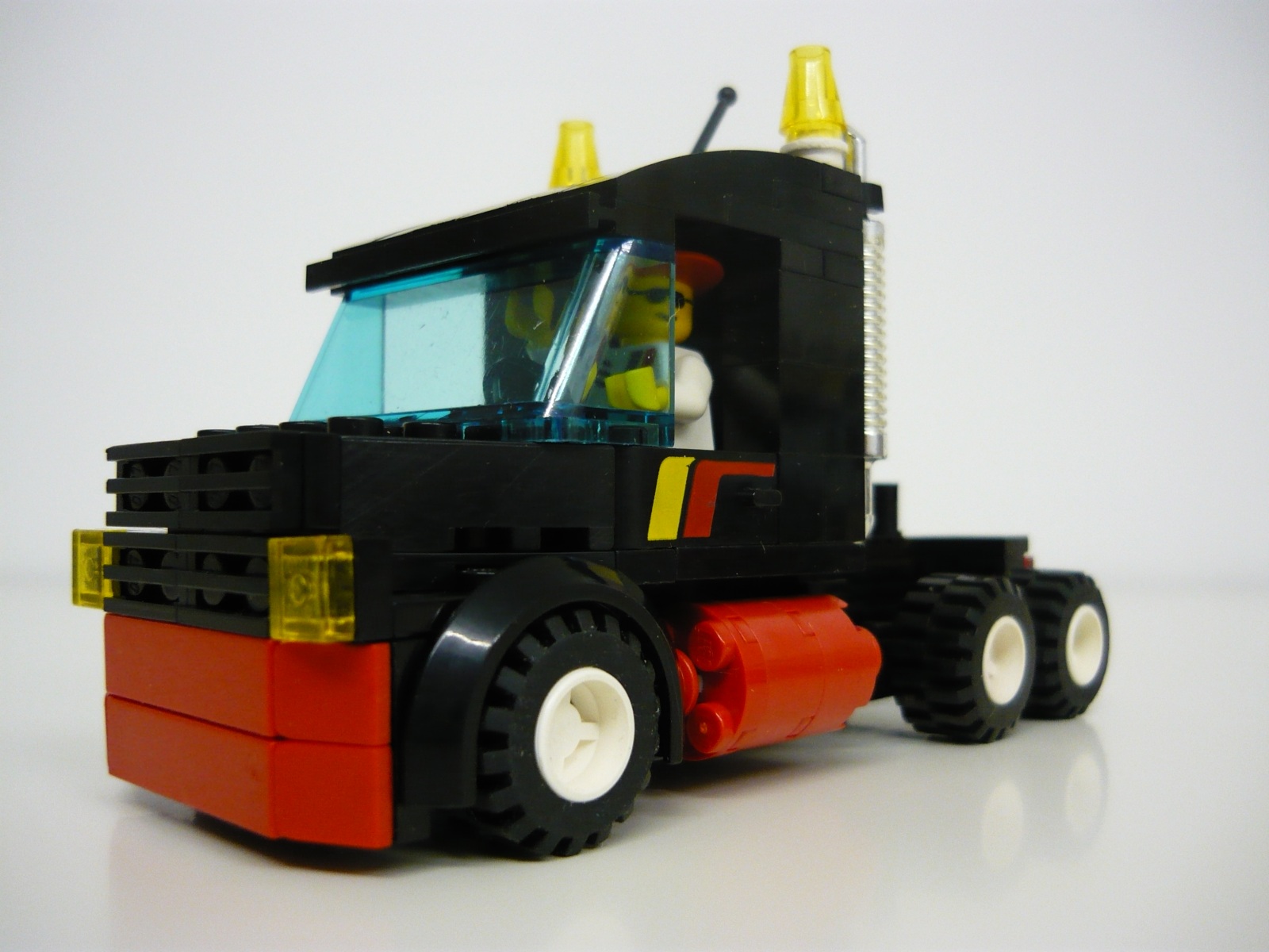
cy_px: 476
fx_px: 1210
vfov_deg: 42.9
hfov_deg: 55.4
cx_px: 634
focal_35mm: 33
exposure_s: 1/30
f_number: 2.8
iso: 320
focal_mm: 5.5
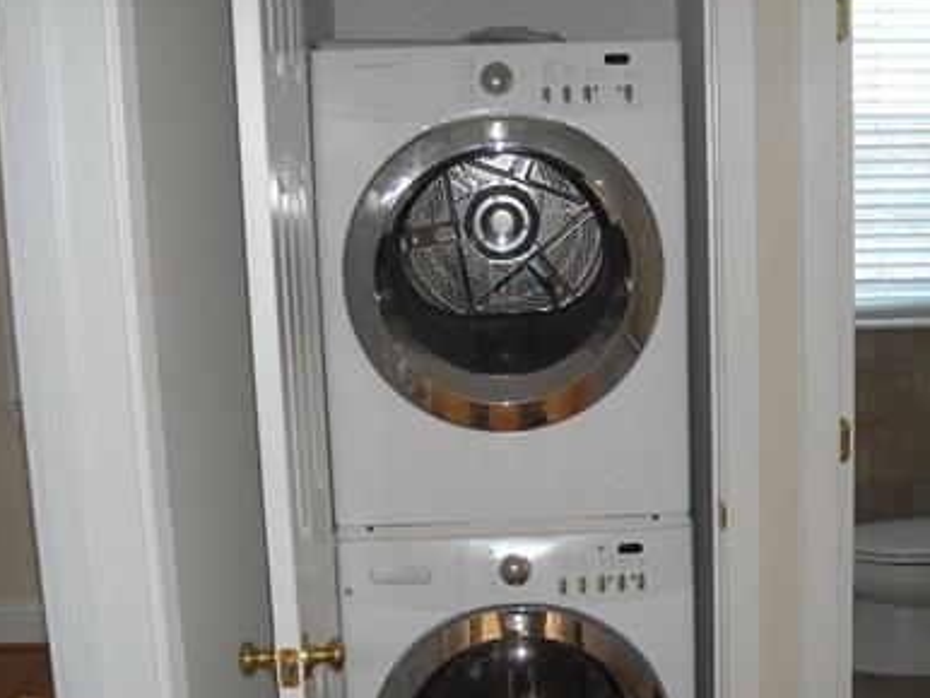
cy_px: 450
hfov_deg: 33.1
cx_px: 566
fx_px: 1559
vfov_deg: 25.2
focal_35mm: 58
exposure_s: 1/60
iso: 200
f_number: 2.8
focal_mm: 5.7
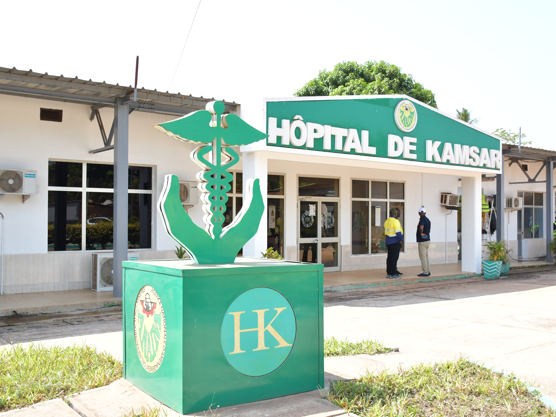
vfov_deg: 39.7
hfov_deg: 51.3
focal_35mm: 36
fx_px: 578
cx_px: 300
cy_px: 208
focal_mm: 22
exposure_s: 1/2000
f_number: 3.5
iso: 800
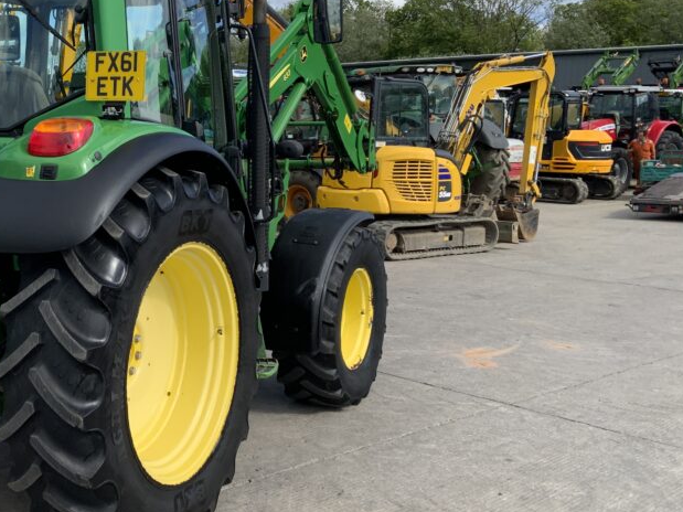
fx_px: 947
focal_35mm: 48
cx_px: 130
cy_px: 234
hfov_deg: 38.1
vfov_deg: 30.2
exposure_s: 1/1195
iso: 16
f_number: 1.8
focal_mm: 3
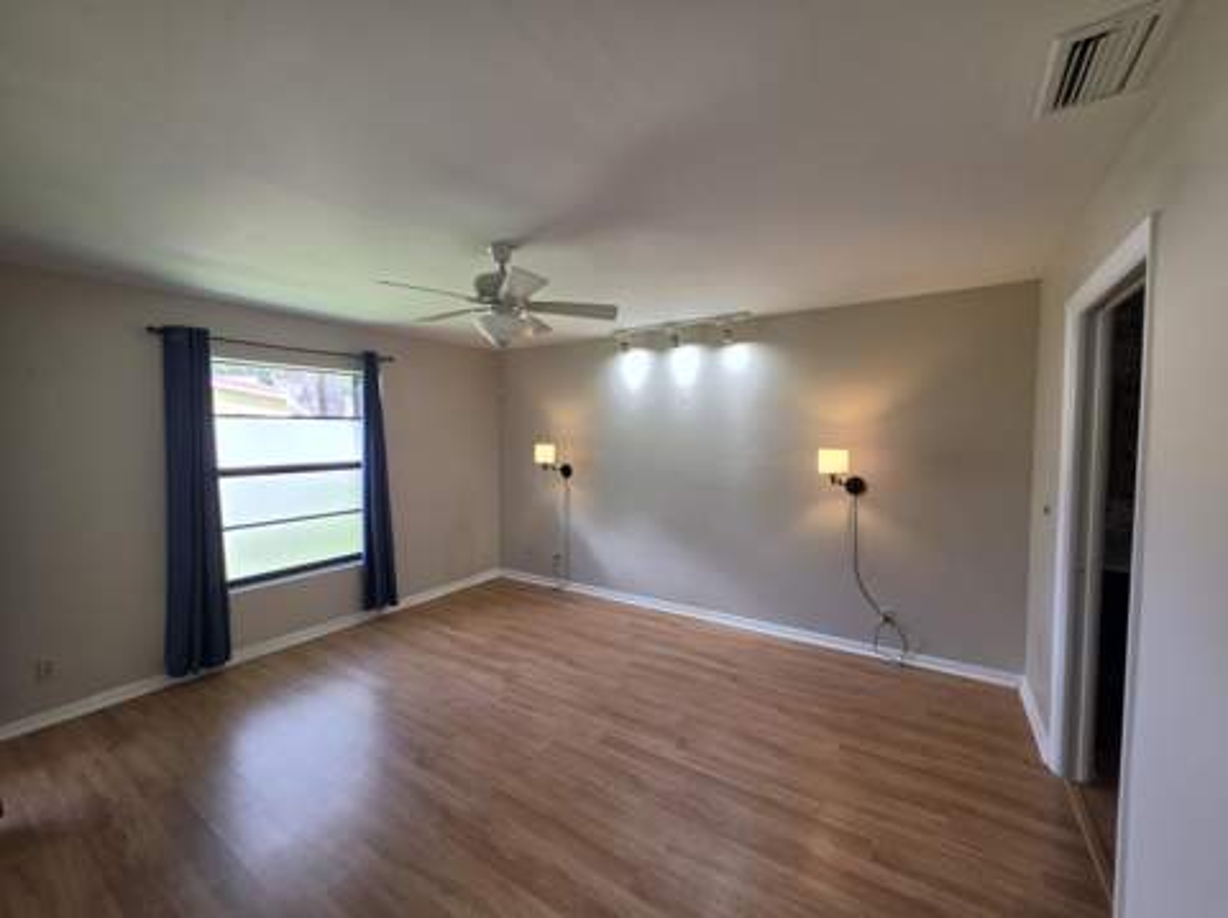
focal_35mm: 13
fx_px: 461
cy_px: 459
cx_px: 614
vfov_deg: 89.8
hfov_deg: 106.2
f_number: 1.9
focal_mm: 2.2
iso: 80
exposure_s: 1/120
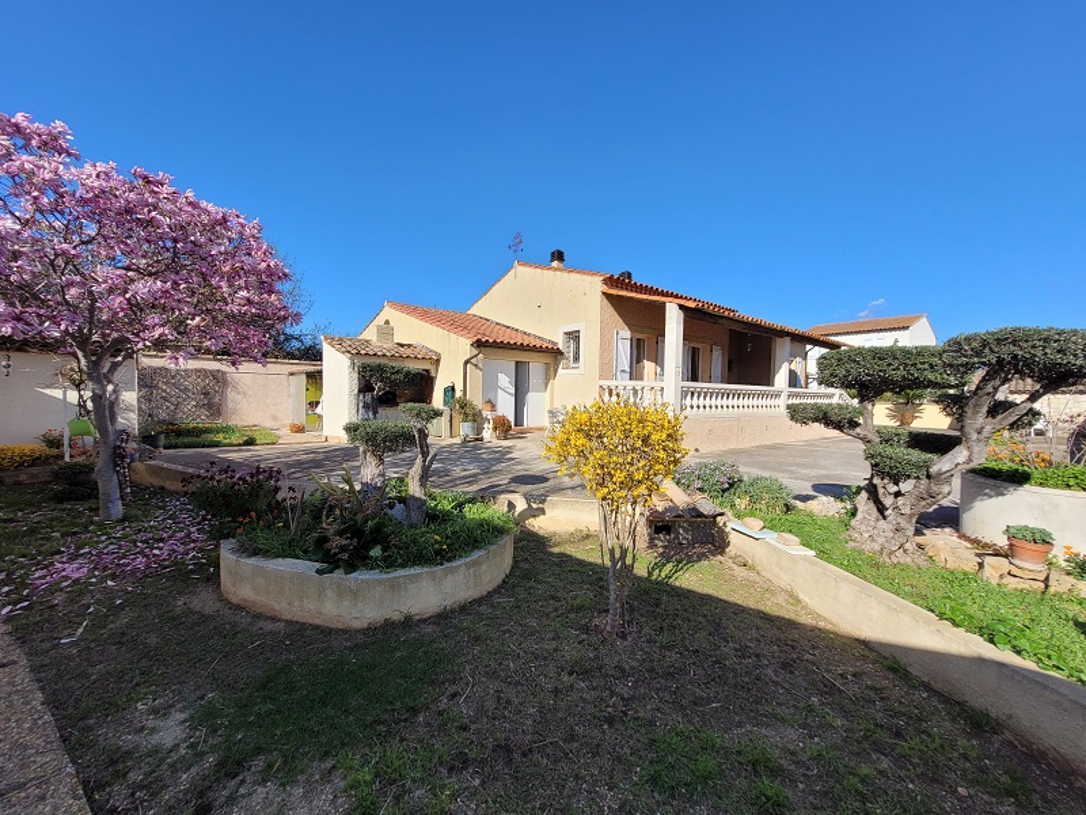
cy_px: 408
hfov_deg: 106.2
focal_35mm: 13
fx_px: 408
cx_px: 543
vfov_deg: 89.9
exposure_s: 1/1215
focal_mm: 1.74
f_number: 2.2
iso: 40
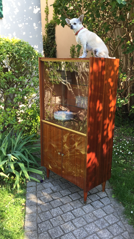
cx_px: 79
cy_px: 120
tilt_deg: -16.5
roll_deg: +0.4
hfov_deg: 36.6
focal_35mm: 32
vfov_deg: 61.0
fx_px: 202
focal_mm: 4.15
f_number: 2.2
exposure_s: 1/211
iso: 32
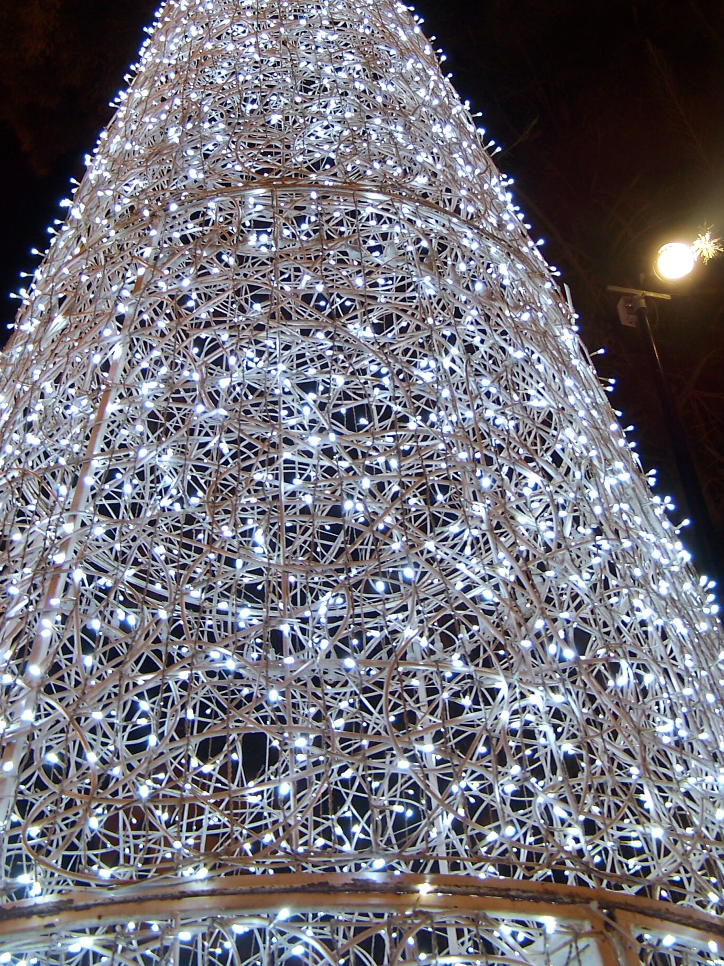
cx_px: 366
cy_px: 336
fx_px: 1395
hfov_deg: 29.1
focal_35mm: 50
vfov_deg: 37.8
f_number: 2.8
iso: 64
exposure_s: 1/8
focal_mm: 5.85
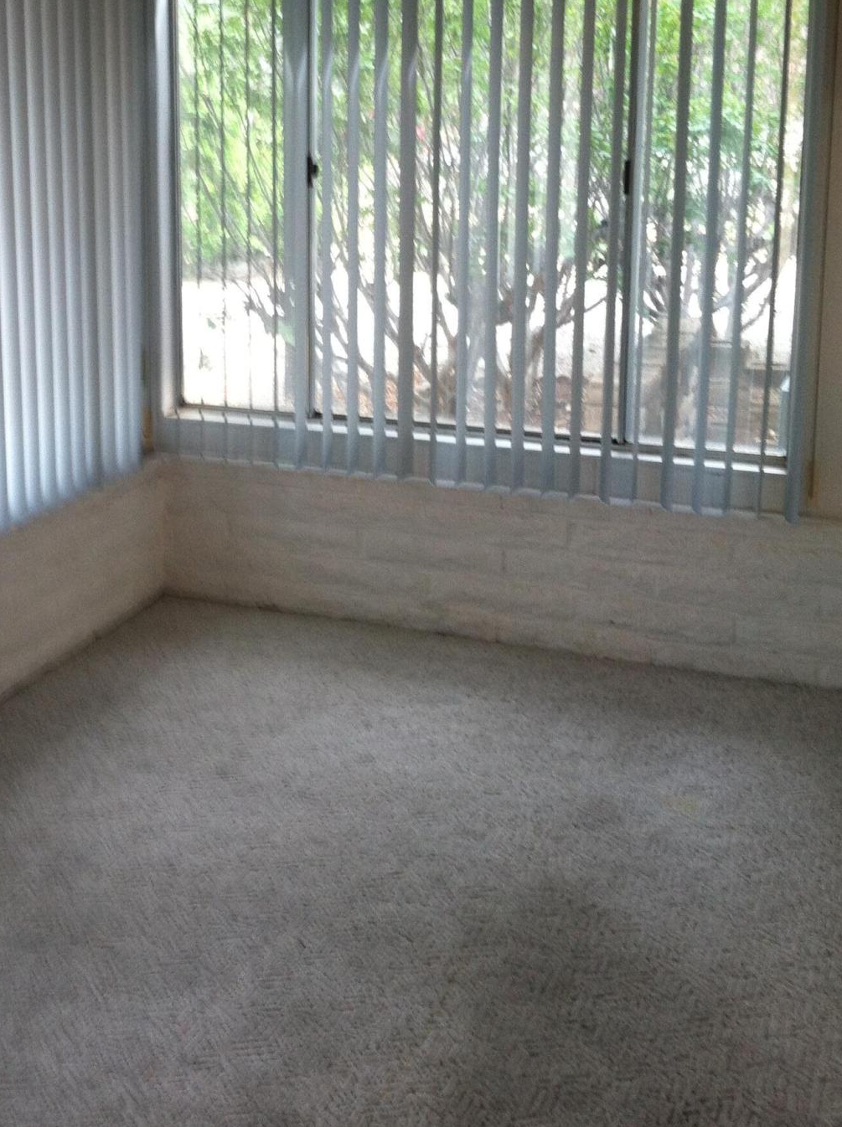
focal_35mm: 52
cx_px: 226
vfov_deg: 36.5
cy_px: 366
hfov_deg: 27.6
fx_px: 1691
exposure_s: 1/17
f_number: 2.8
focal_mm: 3.85
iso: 80
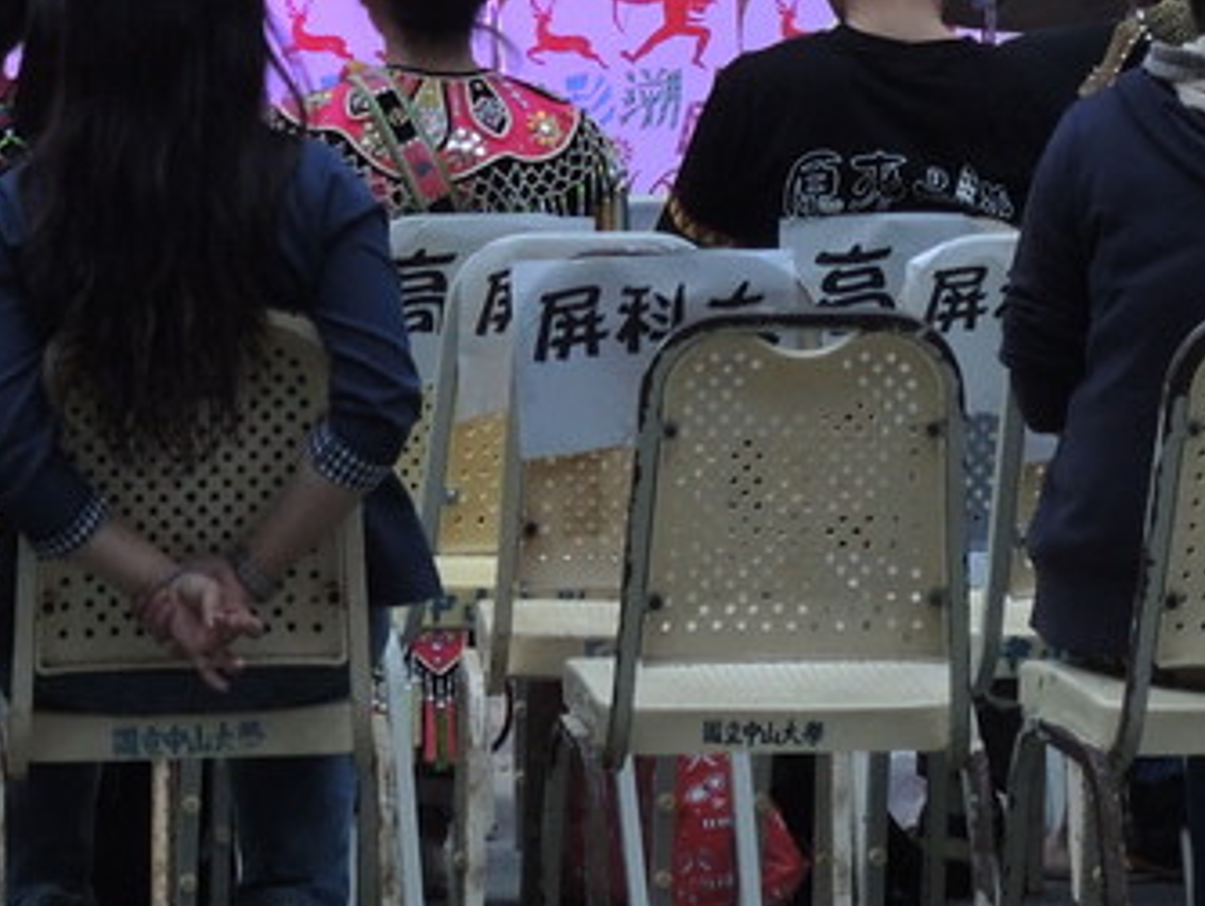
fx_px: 16895
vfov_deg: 3.1
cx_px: 729
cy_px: -513
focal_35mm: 485
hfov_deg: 4.1
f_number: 3.5
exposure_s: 1/50
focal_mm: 28.4
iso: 400
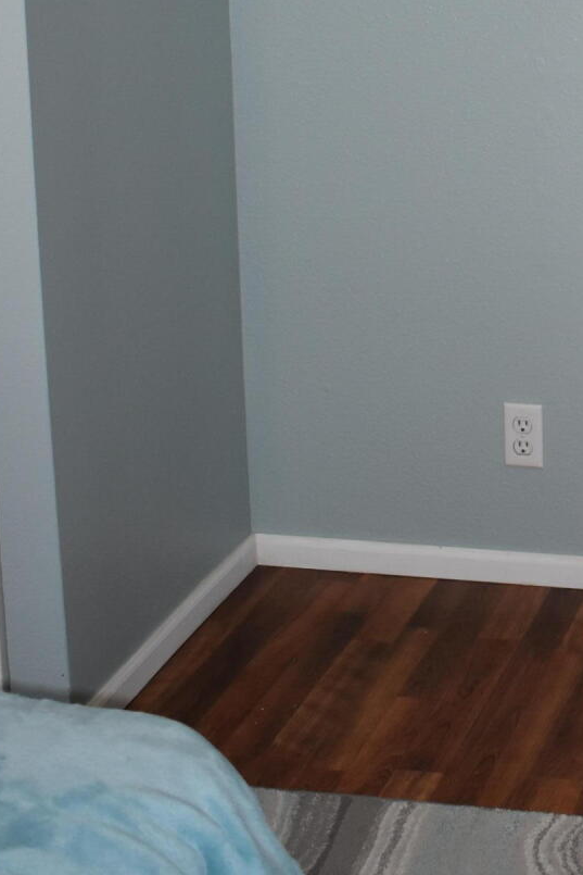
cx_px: 675
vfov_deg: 24.9
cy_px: 40
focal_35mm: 78
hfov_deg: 16.8
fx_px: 1900
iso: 800
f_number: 3.8
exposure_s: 1/125
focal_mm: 21
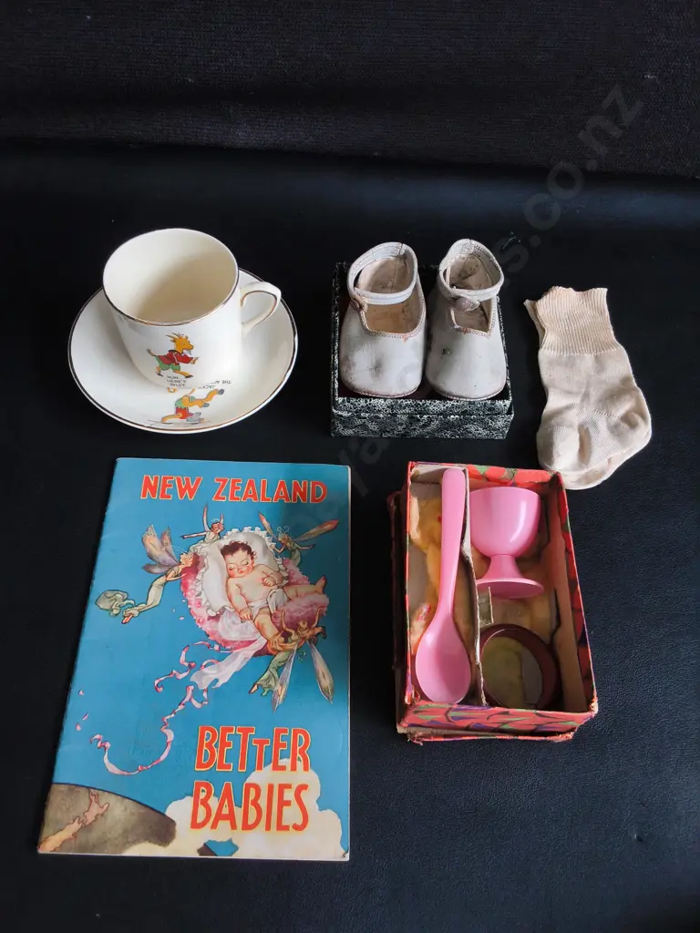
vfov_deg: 65.3
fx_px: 728
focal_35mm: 27
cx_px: 350
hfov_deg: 51.4
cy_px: 466
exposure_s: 1/100
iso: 80
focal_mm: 2.87
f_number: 2
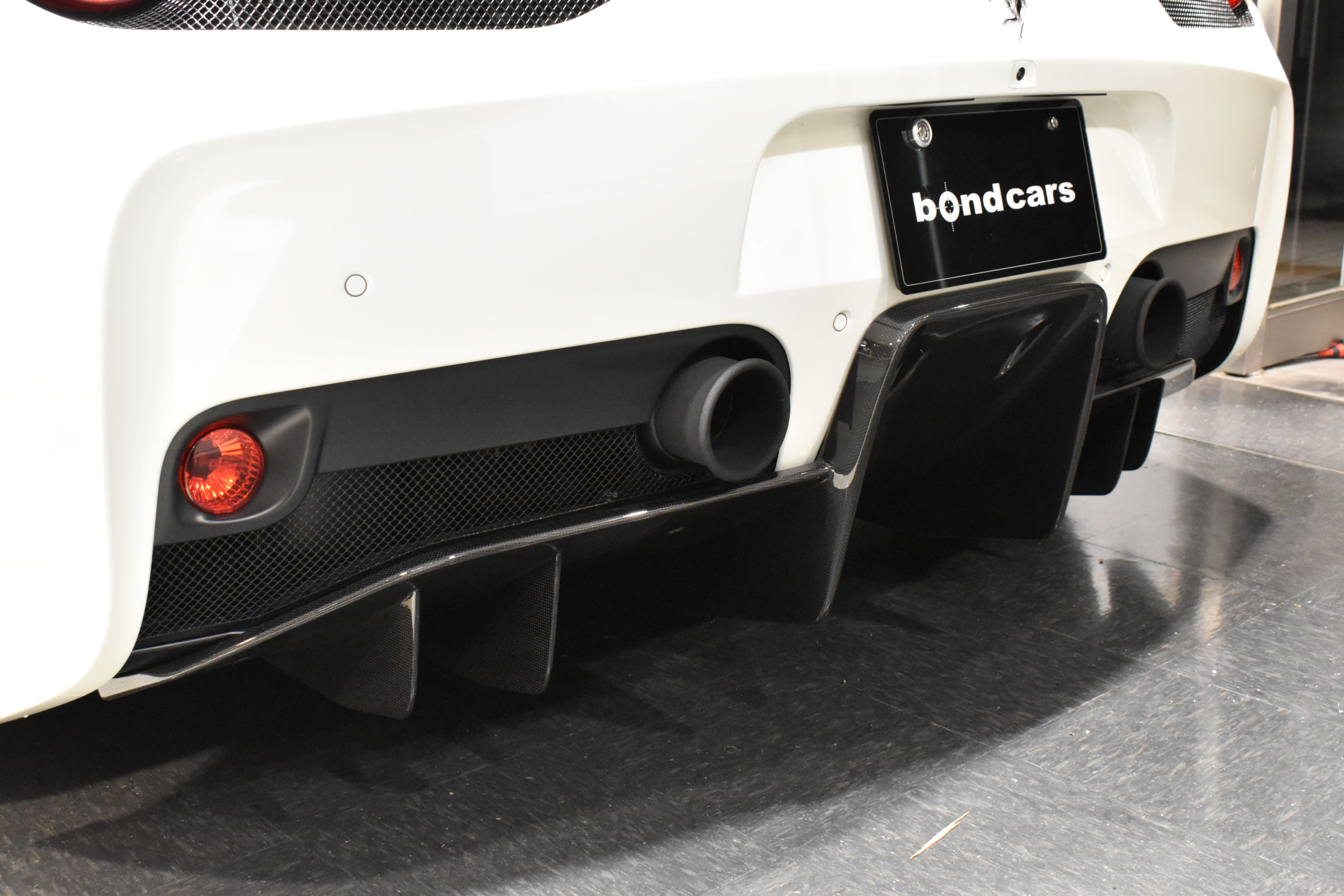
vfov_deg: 31.9
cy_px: 448
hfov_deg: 46.4
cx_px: 672
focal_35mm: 42
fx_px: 1568
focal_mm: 28
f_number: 8
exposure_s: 1/50
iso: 5600
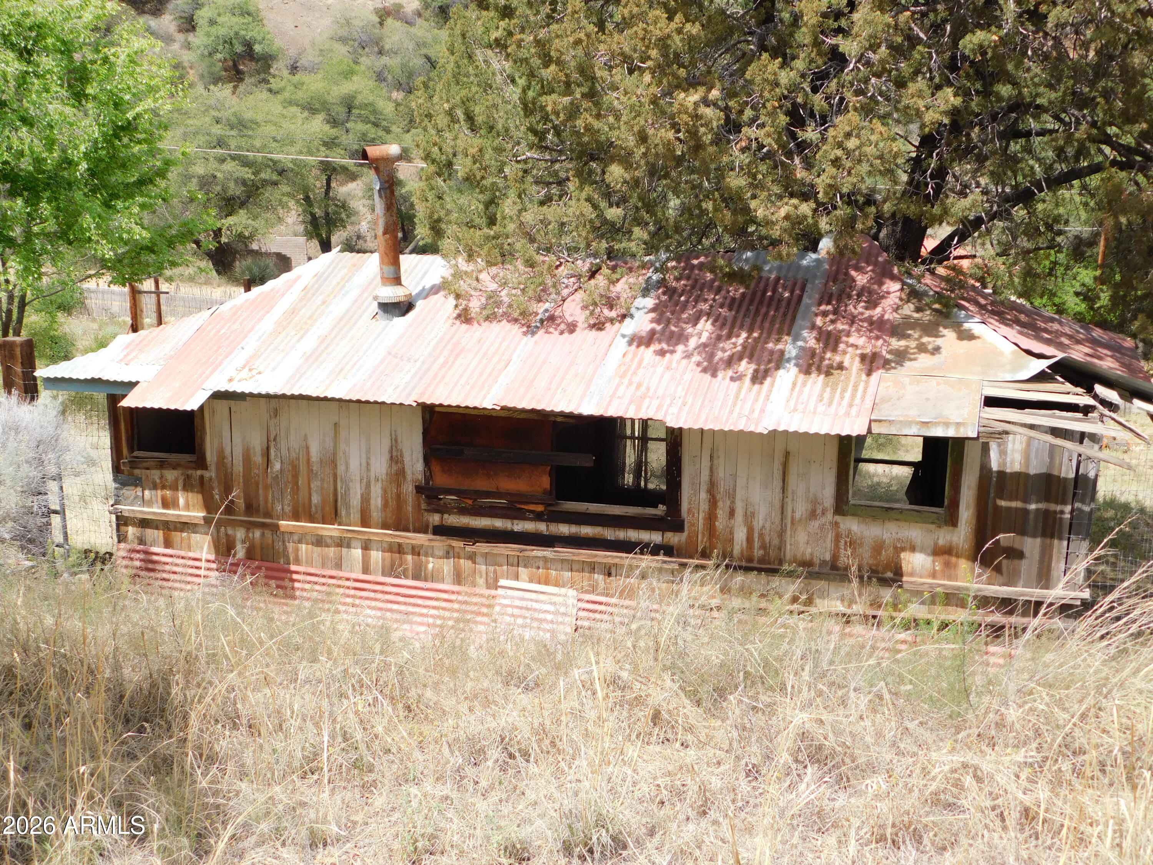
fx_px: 1332
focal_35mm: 40
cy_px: 432
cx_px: 576
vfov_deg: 36.0
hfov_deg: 46.8
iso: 125
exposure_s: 1/640
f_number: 3.6
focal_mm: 7.1
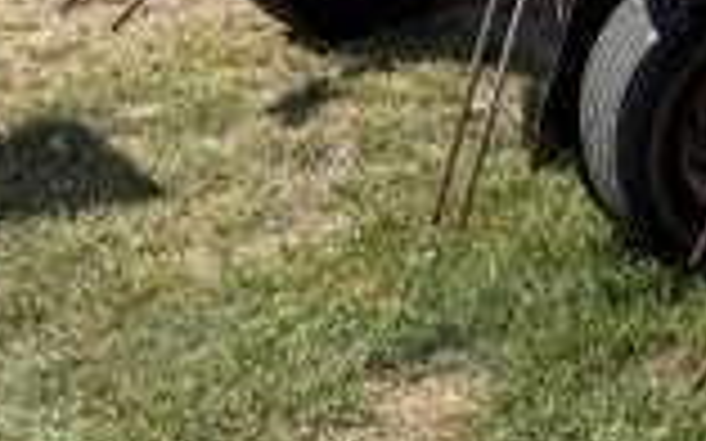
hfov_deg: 15.6
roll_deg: +0.9
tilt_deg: -13.5
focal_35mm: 130
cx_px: 796
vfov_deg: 9.4
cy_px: -450
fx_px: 2500
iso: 80
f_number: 1.78
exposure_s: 1/2525
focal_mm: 6.76
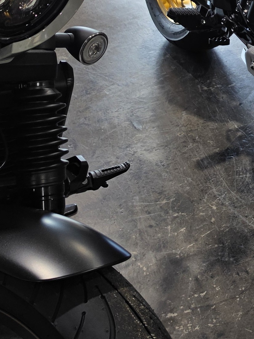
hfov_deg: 16.1
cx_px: 398
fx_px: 812
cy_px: -55
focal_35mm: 83
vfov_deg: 22.0
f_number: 1.4
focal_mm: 6.5
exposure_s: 1/180
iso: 32
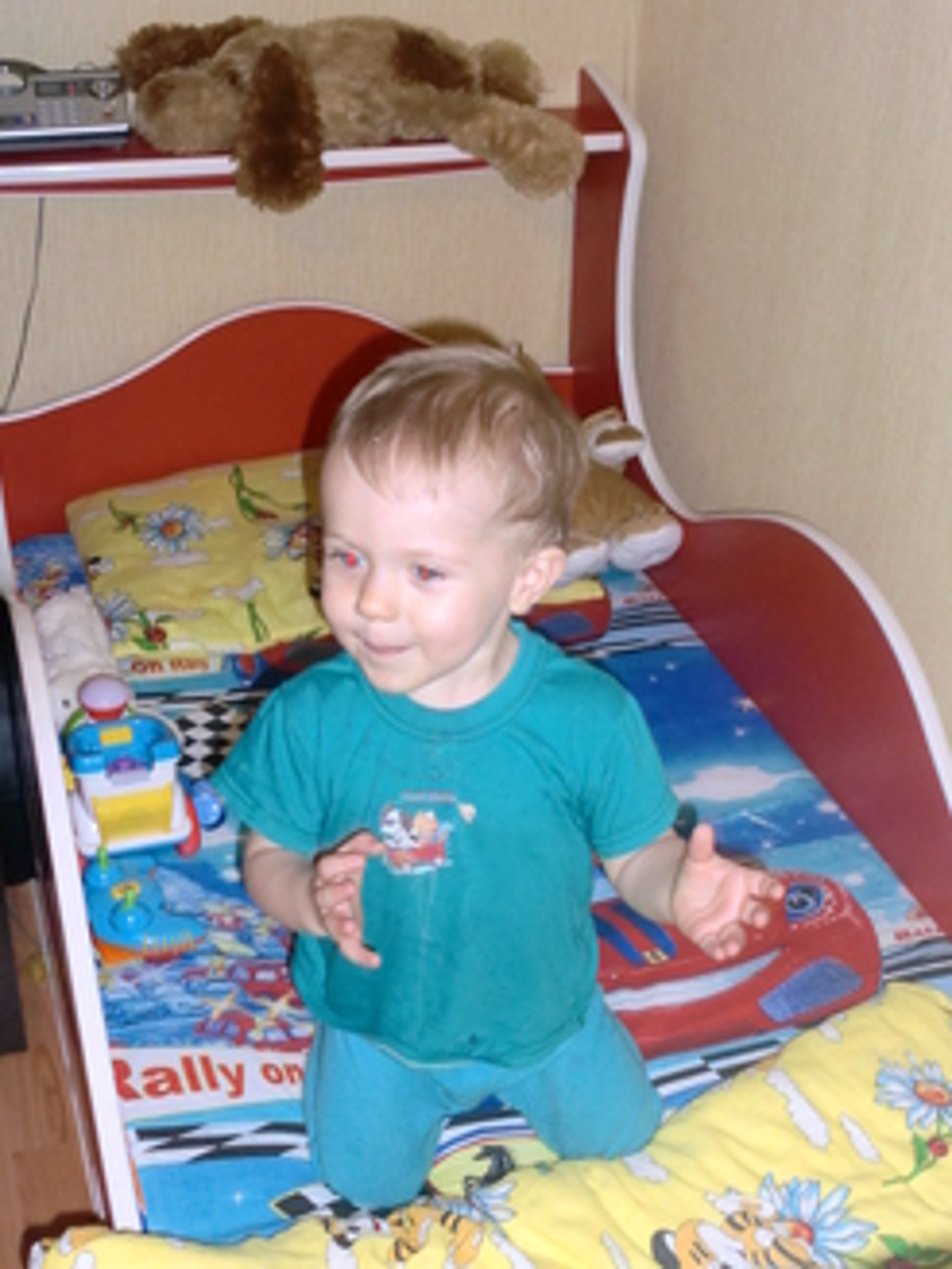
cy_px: 693
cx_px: 461
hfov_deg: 30.3
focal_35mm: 48
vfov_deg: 39.6
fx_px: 1760
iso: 400
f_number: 3.1
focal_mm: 6.3
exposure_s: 1/50
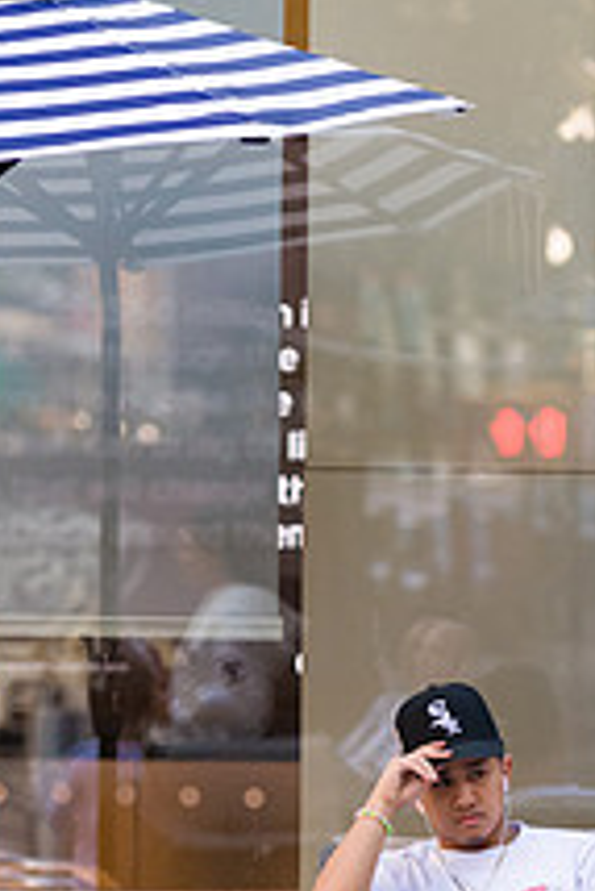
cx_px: 620
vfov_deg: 7.2
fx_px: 7029
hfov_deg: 4.8
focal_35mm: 284
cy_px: 768
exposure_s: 1/800
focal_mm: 105
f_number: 3.2
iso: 800
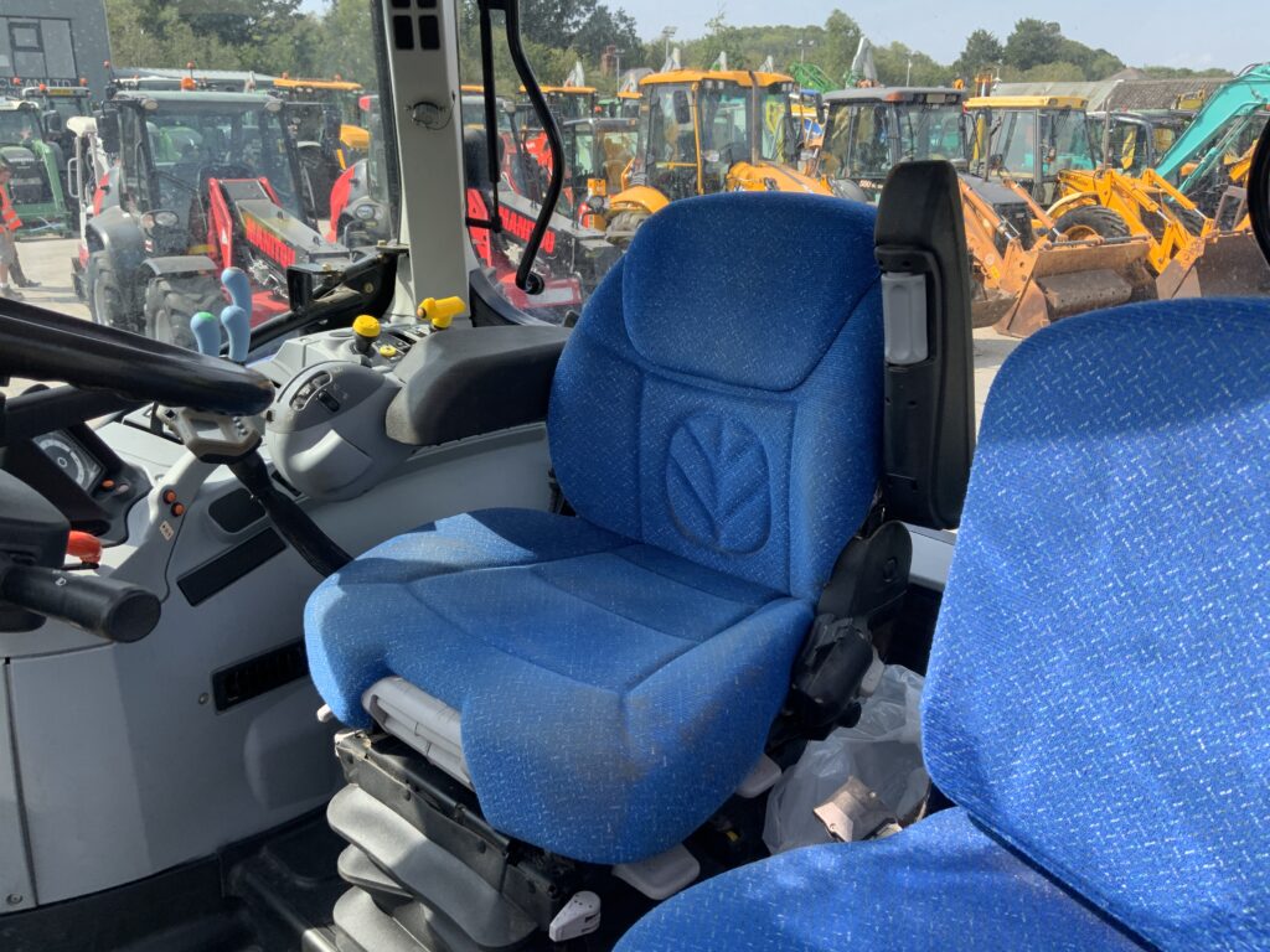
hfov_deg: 61.7
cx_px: 635
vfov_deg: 48.2
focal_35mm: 29
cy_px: 476
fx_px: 1064
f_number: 1.8
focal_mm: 3
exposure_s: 1/362
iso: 16
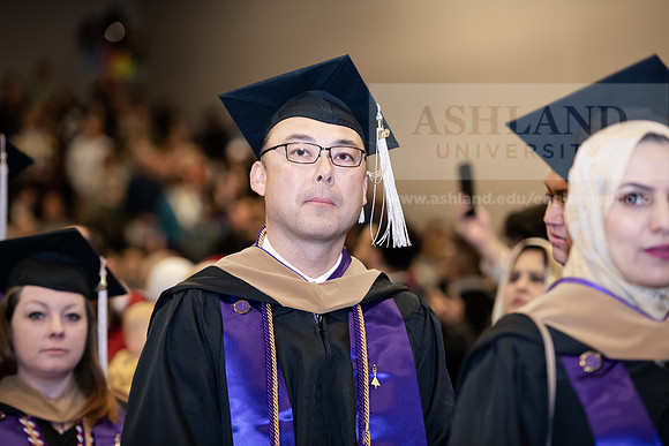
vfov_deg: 10.6
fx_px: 2416
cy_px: 223
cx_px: 334
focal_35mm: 130
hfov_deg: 15.8
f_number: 3.2
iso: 2500
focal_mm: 130
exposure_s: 1/200
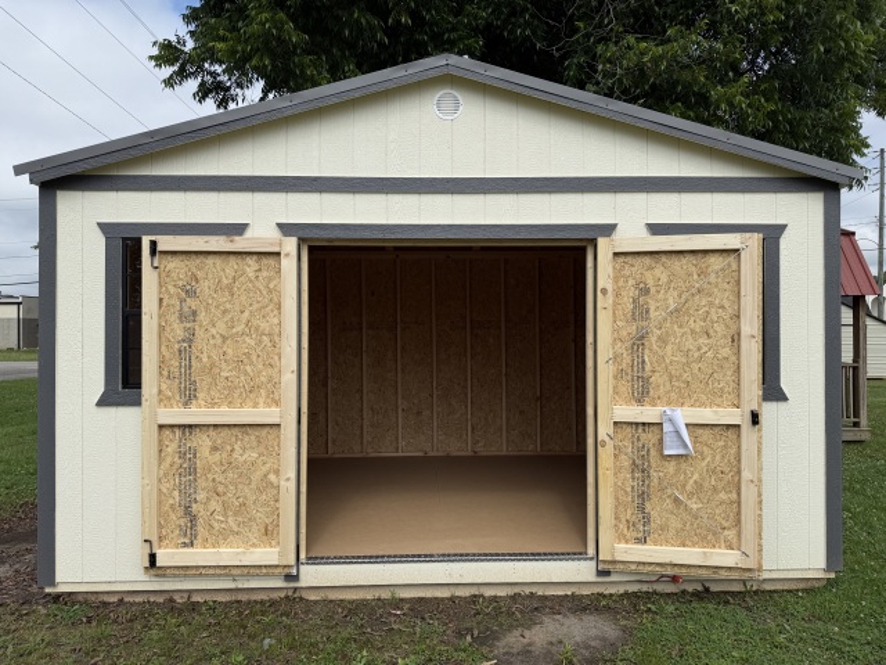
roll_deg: -0.5
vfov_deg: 56.8
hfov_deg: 71.6
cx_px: 443
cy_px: 332
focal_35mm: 24
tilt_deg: +0.1
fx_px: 614
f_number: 1.78
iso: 80
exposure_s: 1/5319
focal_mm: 6.76
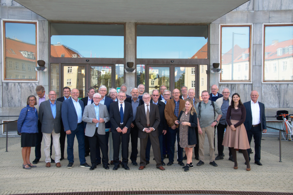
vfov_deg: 29.9
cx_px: 146
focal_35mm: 45
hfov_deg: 43.6
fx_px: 366
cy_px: 98
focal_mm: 30
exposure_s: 1/125
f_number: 5.6
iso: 100
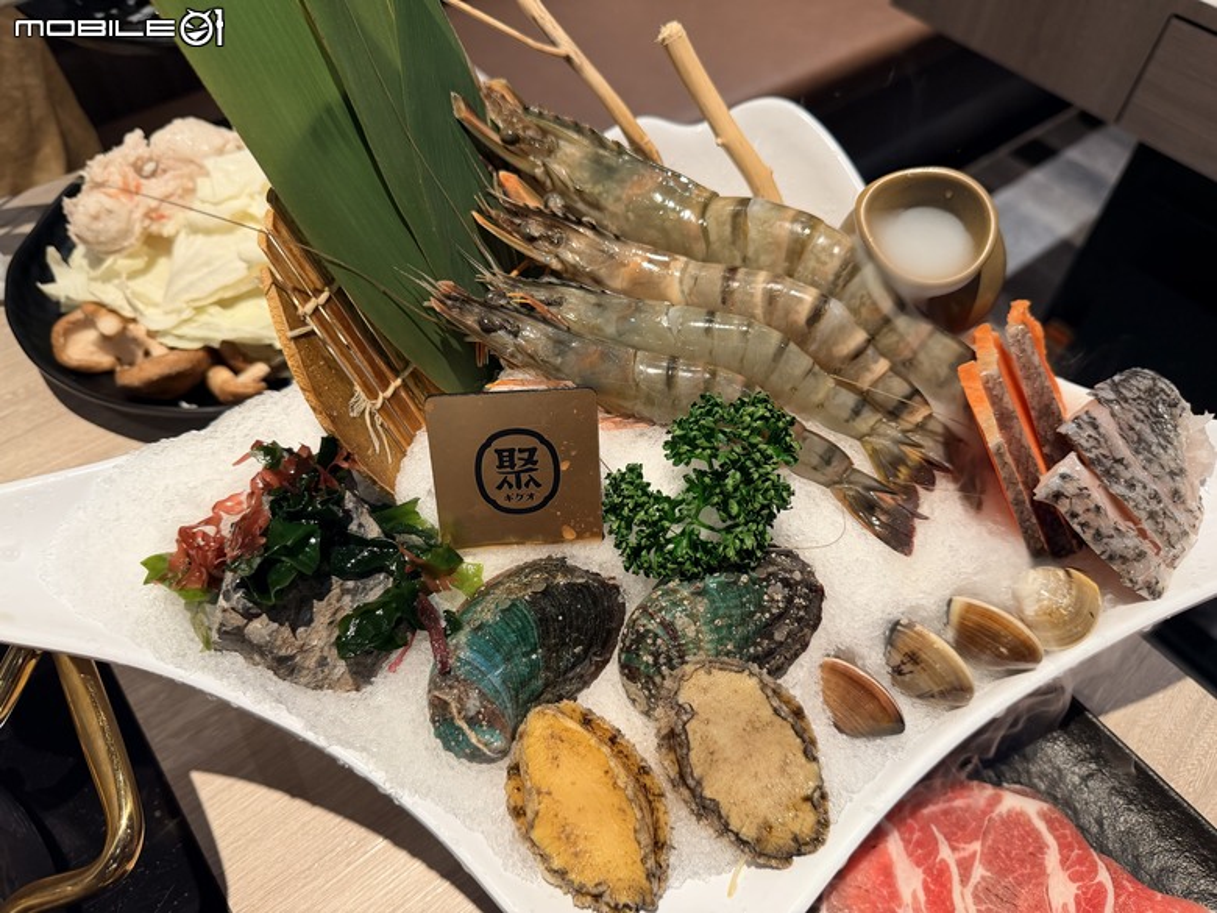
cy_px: 456
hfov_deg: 71.6
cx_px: 608
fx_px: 844
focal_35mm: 24
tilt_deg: -52.5
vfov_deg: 56.8
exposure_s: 1/110
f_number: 1.78
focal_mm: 6.76
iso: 200
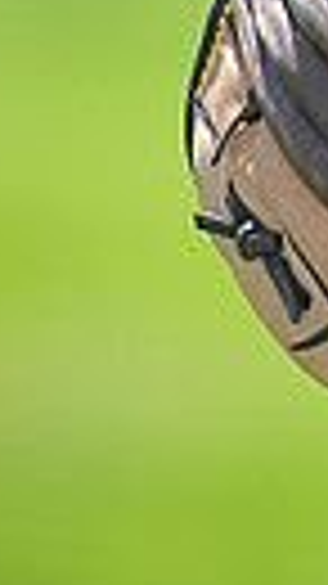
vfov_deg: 2.3
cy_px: -634
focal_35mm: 936
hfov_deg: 1.3
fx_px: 14491
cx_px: 795
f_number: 4.5
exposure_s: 1/640
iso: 200
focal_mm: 200
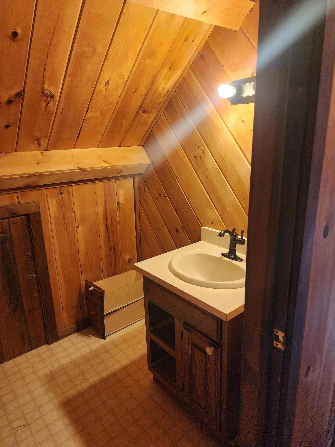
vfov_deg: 73.9
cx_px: 168
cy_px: 224
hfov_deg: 58.9
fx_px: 297
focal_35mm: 23
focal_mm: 6.4
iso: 640
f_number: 1.8
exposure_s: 1/120
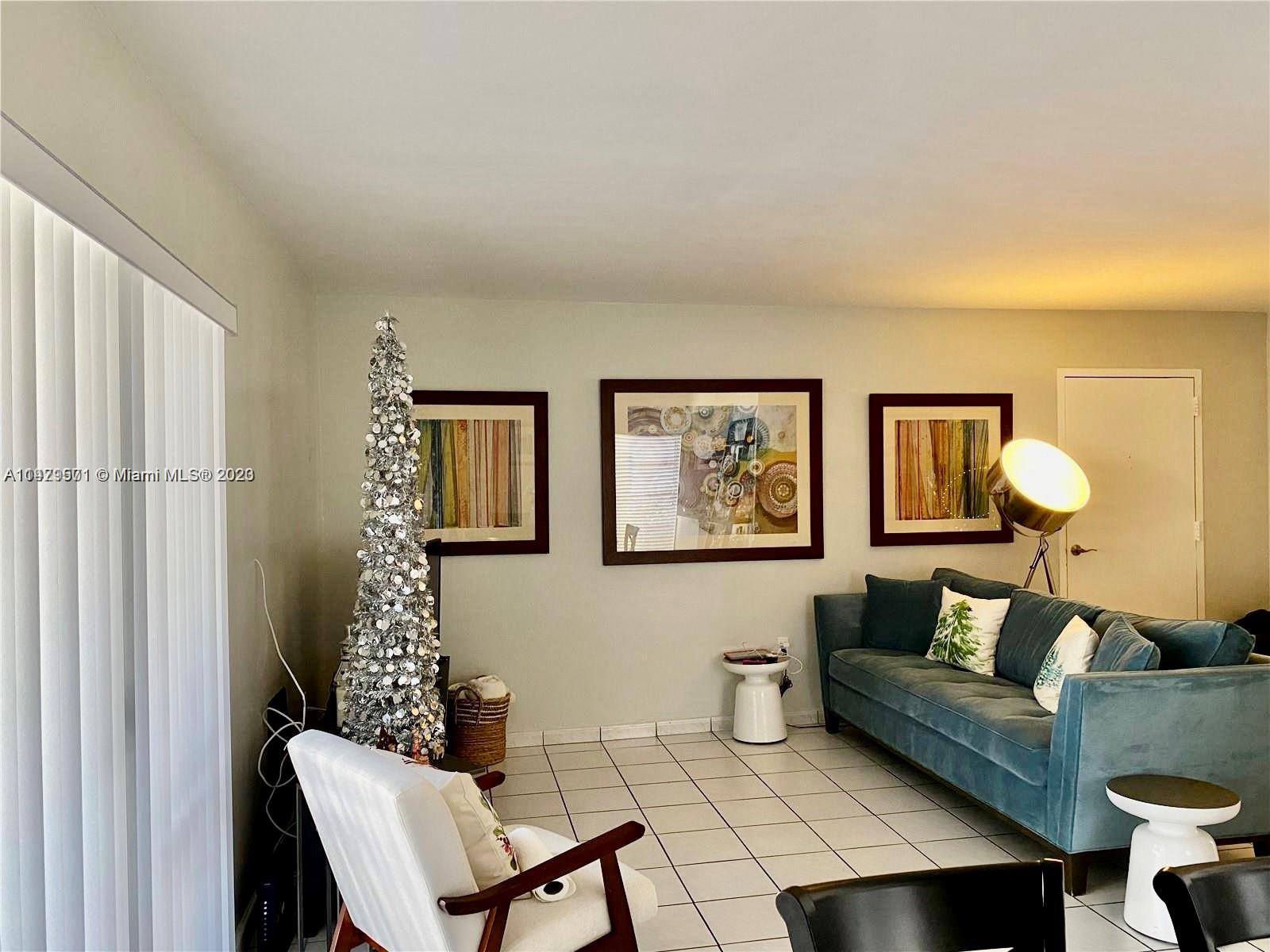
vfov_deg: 53.1
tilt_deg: -0.2
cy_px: 476
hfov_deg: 67.3
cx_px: 635
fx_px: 954
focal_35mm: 26
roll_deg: +0.9
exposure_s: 1/60
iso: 200
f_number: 1.8
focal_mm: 4.25
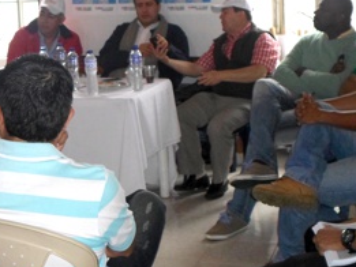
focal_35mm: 69
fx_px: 710
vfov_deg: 21.1
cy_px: 59
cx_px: 124
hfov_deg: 28.0
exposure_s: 1/45
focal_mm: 6.5
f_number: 3
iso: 120
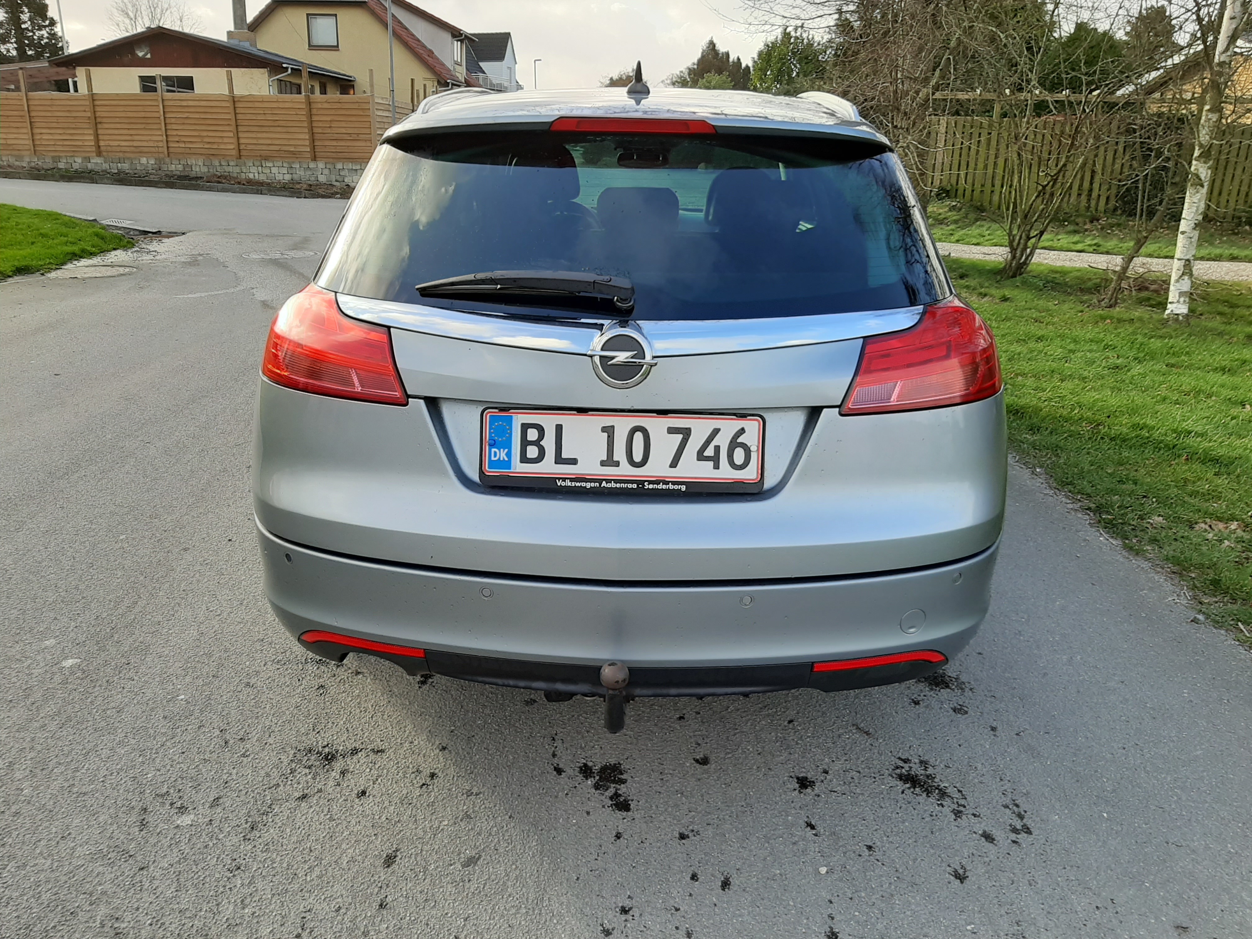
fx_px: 940
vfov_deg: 53.1
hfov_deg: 67.3
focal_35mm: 26
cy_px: 470
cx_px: 626
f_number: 1.7
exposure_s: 1/449
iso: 40
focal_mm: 3.93
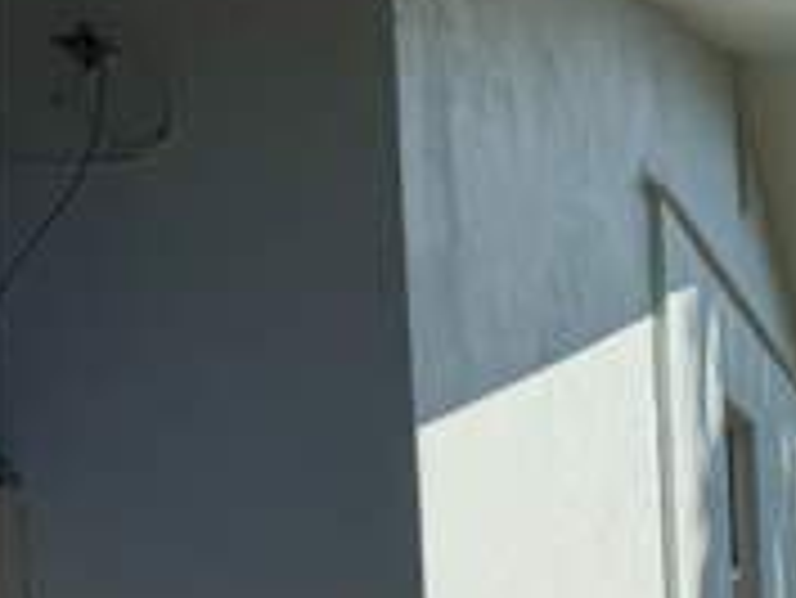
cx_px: 1057
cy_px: 670
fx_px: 1496
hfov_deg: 25.4
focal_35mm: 65
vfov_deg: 21.4
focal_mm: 6.76
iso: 80
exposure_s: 1/5714
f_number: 1.78
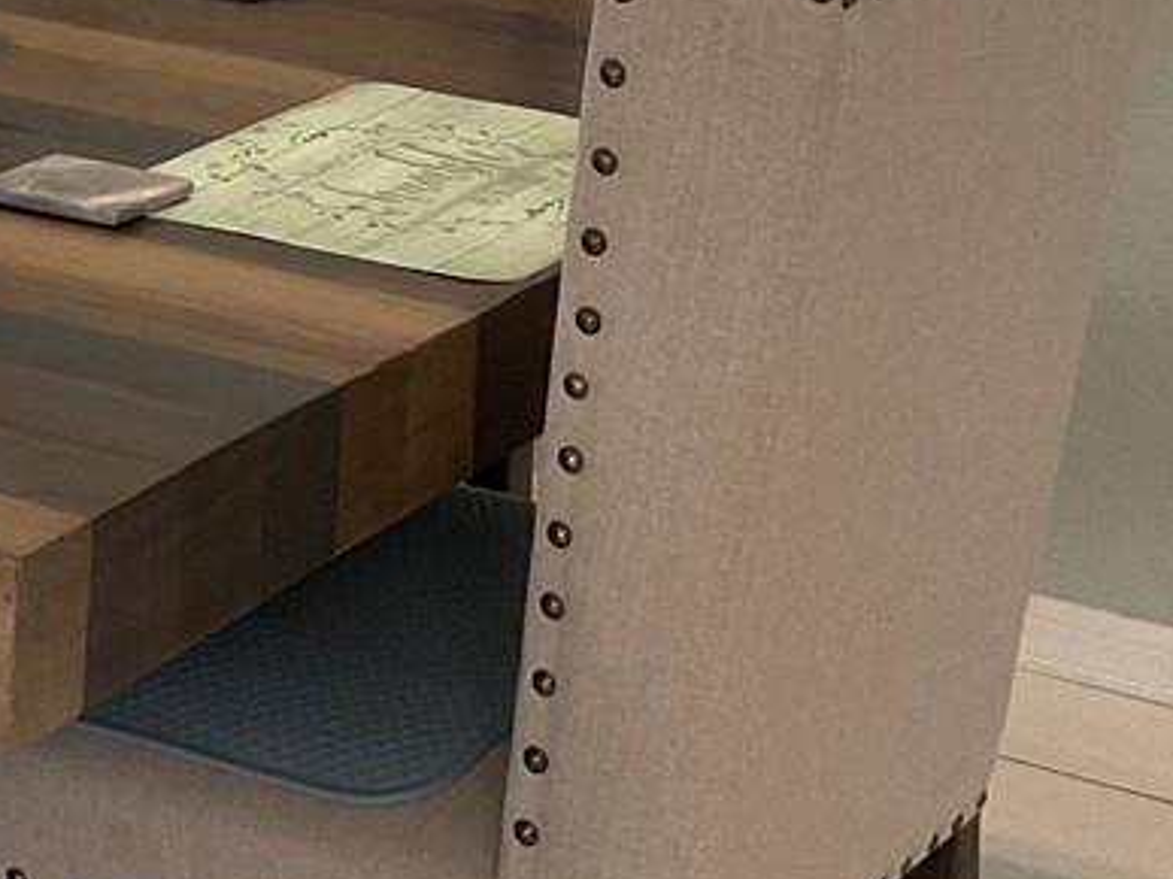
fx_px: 4065
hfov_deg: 15.7
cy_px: -461
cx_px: -324
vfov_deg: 11.8
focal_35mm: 120
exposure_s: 1/60
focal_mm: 3
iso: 100
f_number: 1.8
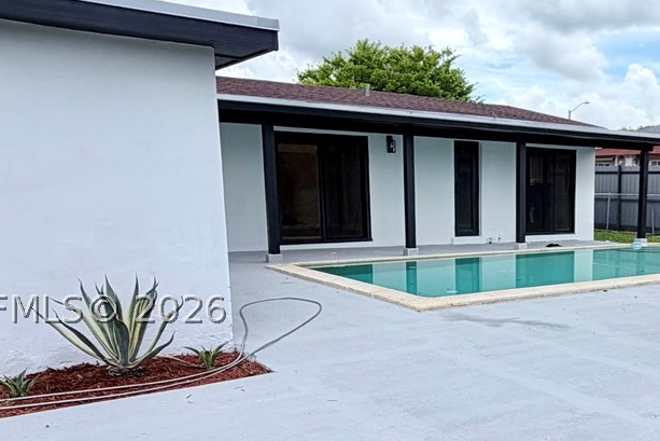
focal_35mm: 38
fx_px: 697
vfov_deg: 34.6
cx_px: 556
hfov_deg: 47.1
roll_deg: +0.0
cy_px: 308
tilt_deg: -9.5
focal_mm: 2.22
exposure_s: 1/770
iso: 32
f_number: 2.2
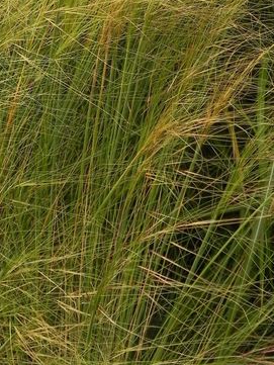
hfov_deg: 18.0
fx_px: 865
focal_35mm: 82
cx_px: 125
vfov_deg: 23.8
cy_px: 141
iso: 160
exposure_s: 1/500
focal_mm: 6.6
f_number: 3.5
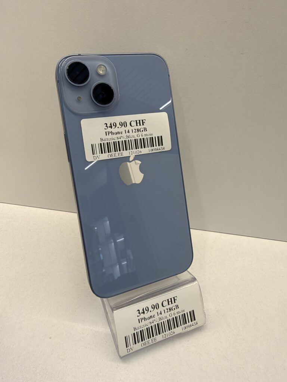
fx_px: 276
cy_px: 191
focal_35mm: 25
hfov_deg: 54.9
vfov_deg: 69.4
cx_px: 144
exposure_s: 1/100
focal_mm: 2.22
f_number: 2.2
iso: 80
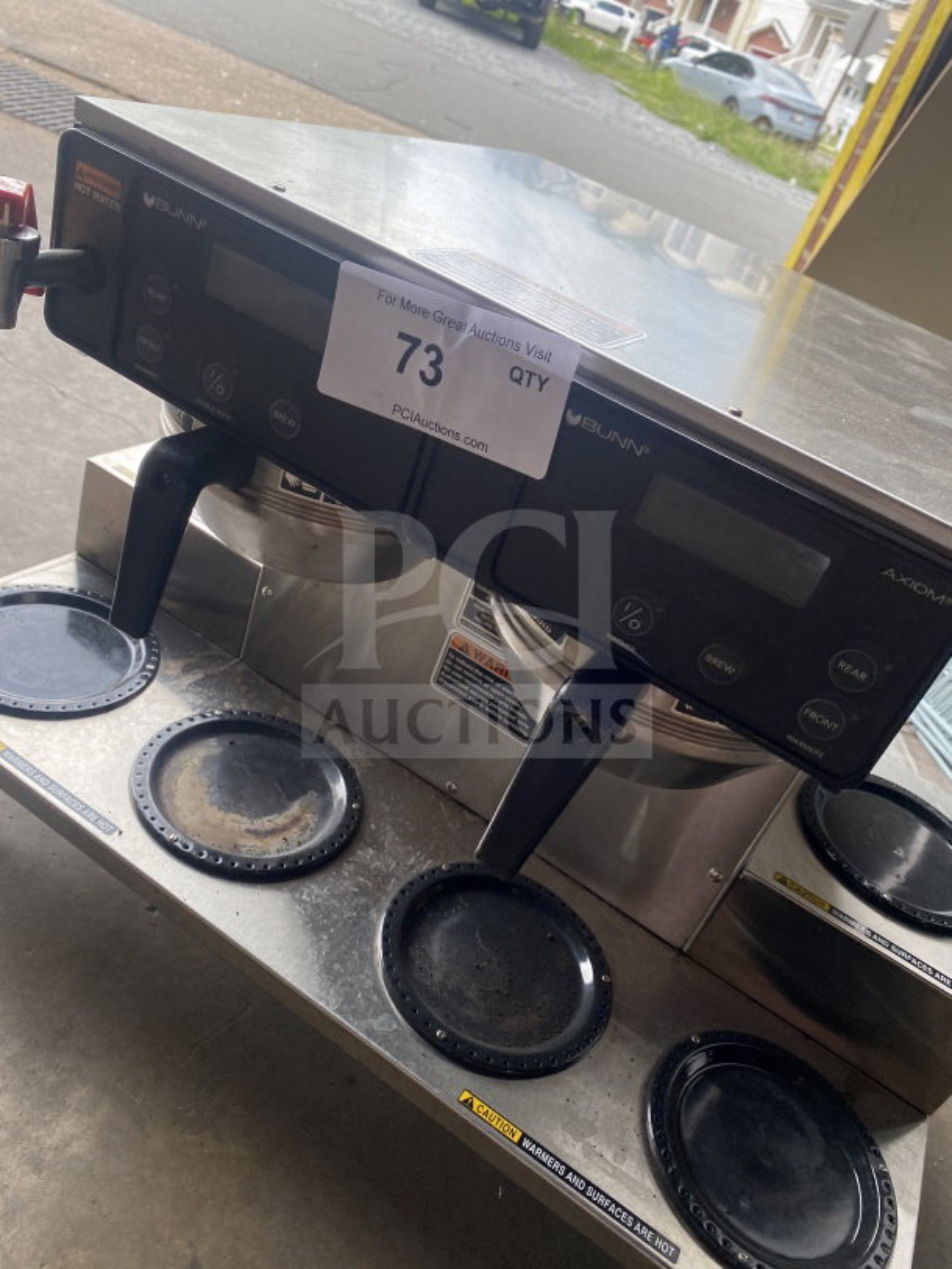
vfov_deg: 67.3
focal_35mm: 26
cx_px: 476
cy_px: 634
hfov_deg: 53.1
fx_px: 953
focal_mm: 4.25
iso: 32
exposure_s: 1/337
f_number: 1.8
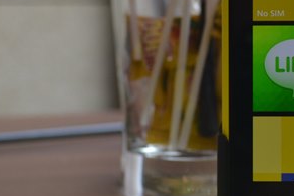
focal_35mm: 136
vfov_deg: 10.1
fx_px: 1110
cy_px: 93
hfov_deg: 15.0
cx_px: 222
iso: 250
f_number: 5.6
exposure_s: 1/125
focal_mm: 28
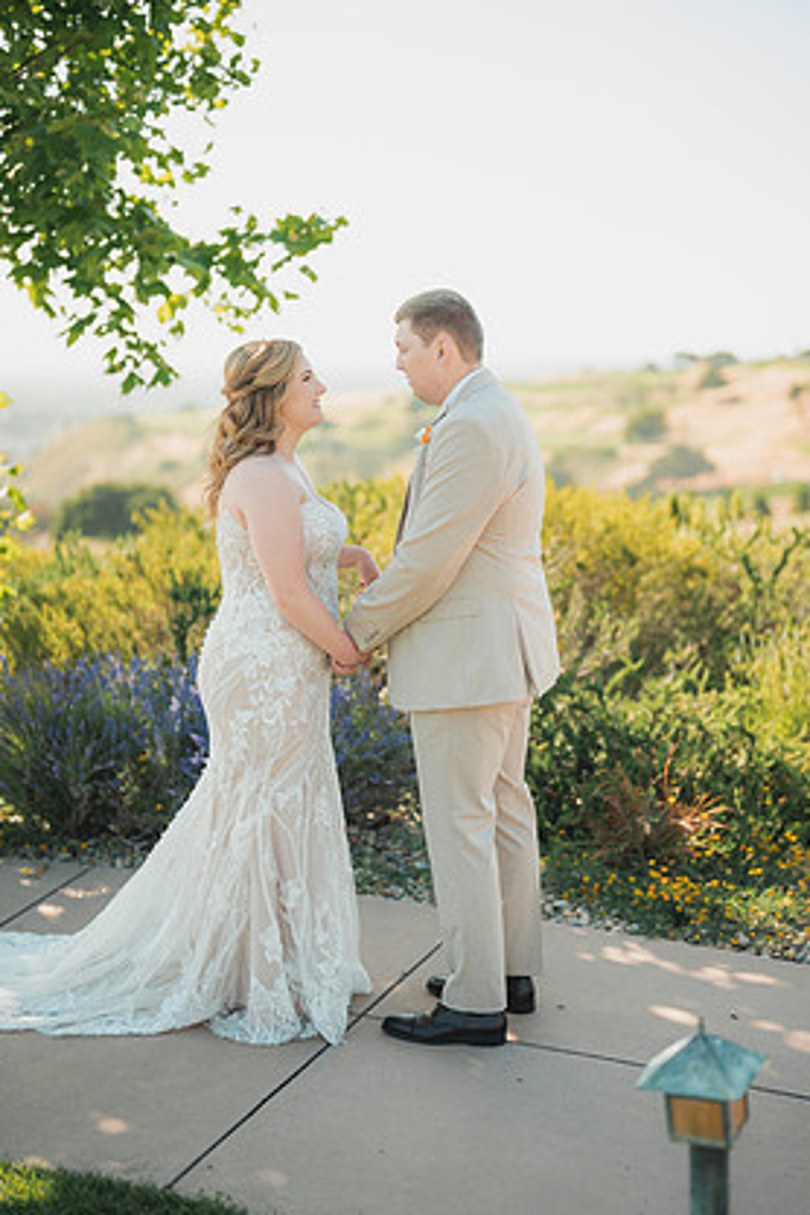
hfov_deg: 25.1
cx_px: 428
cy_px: 624
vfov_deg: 36.9
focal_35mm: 54
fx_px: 1822
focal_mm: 50
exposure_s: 1/1250
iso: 50
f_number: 1.4
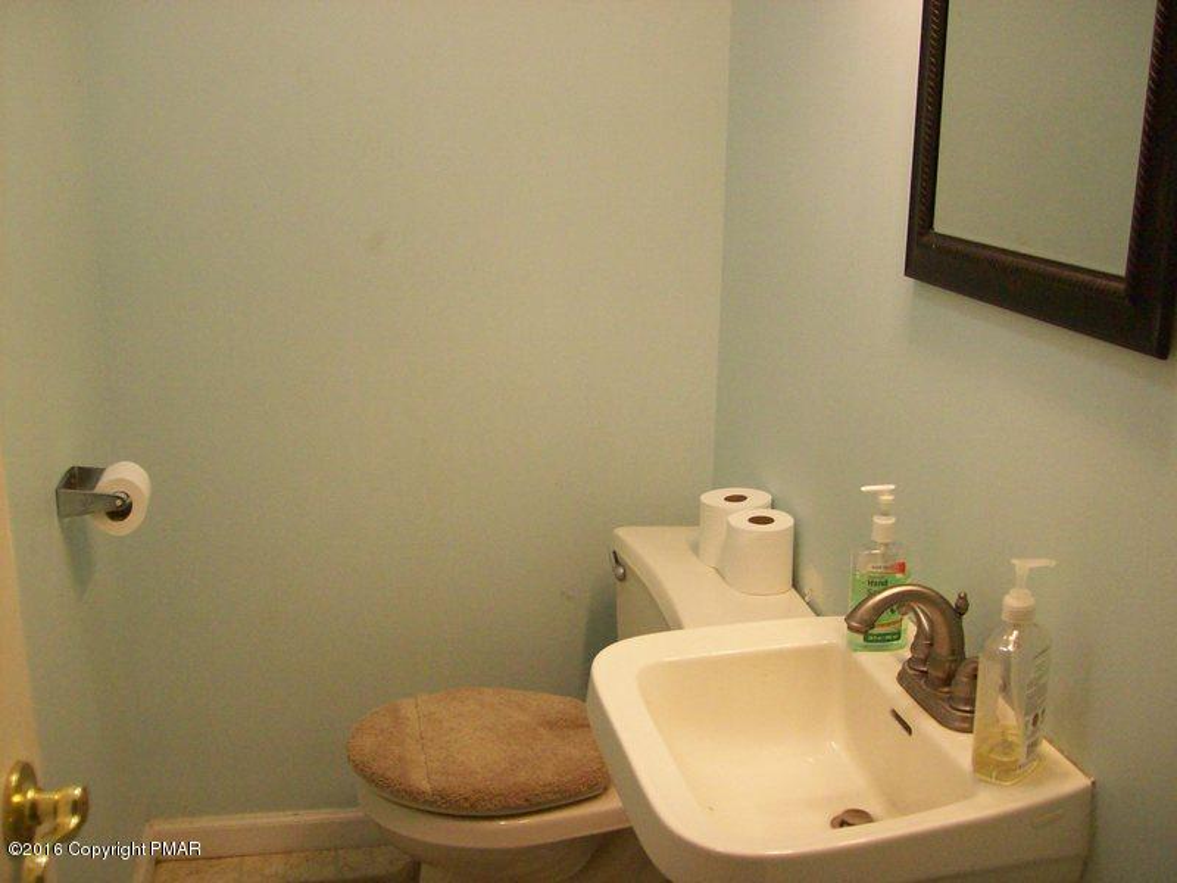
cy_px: 442
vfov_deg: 39.7
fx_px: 1224
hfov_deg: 51.4
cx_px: 588
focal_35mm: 36
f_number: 2.7
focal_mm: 6
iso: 200
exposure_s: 1/64
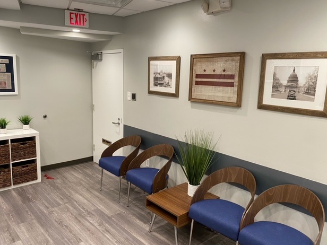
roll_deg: -2.1
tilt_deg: -10.8
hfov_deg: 65.3
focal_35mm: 27
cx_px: 167
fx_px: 255
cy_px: 122
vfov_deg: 51.4
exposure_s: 1/60
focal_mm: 4.25
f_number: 1.8
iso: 125
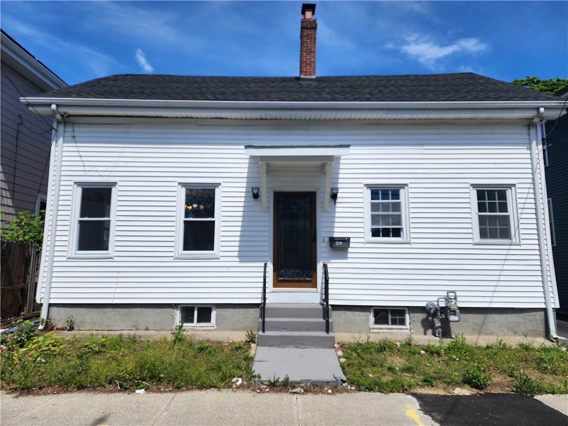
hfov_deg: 73.9
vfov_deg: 58.9
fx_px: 377
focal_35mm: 23
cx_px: 284
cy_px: 213
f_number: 1.8
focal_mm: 6.4
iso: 12
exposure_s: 1/1425
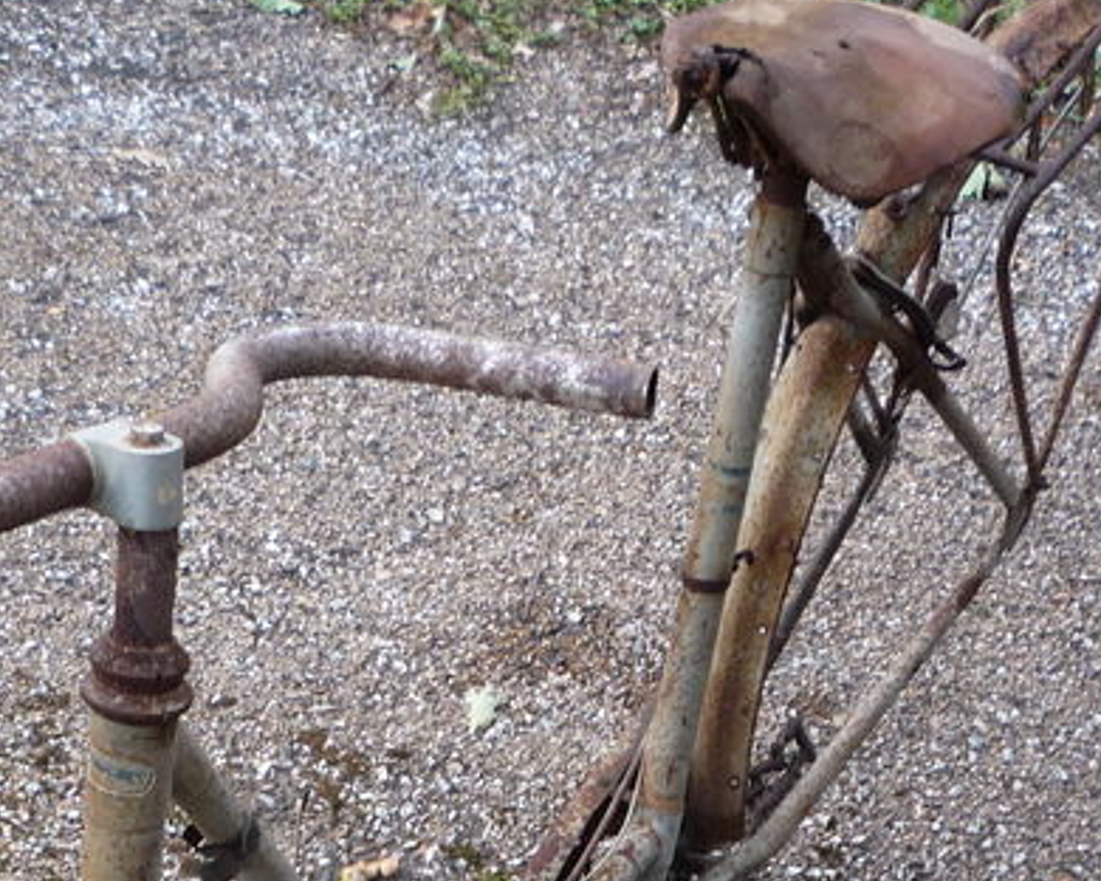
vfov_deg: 19.5
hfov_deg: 25.4
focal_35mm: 75
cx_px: 463
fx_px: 2444
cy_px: 994
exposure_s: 1/40
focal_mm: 5.2
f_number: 3.3
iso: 100
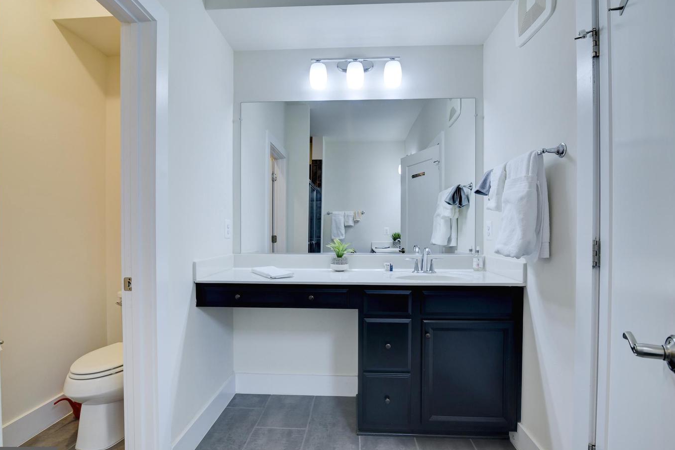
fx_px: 319
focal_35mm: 17
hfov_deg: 93.3
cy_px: 233
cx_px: 338
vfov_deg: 70.4
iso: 400
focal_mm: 16
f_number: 5.6
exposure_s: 1/50
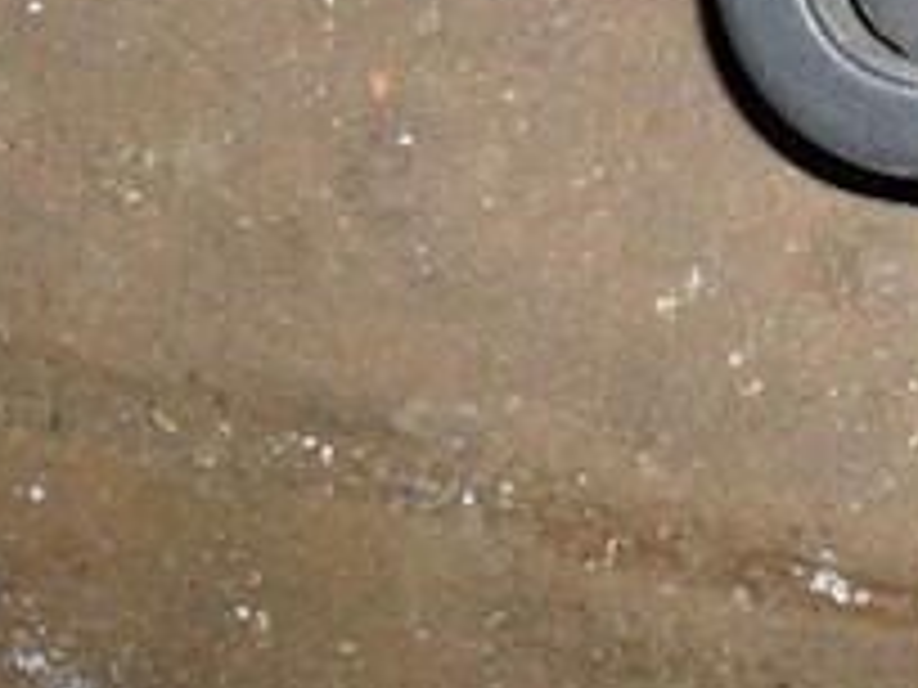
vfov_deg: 13.0
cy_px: -216
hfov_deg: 17.2
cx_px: 1053
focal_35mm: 110
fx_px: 2917
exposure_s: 1/45
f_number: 3.2
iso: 200
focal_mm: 6.3
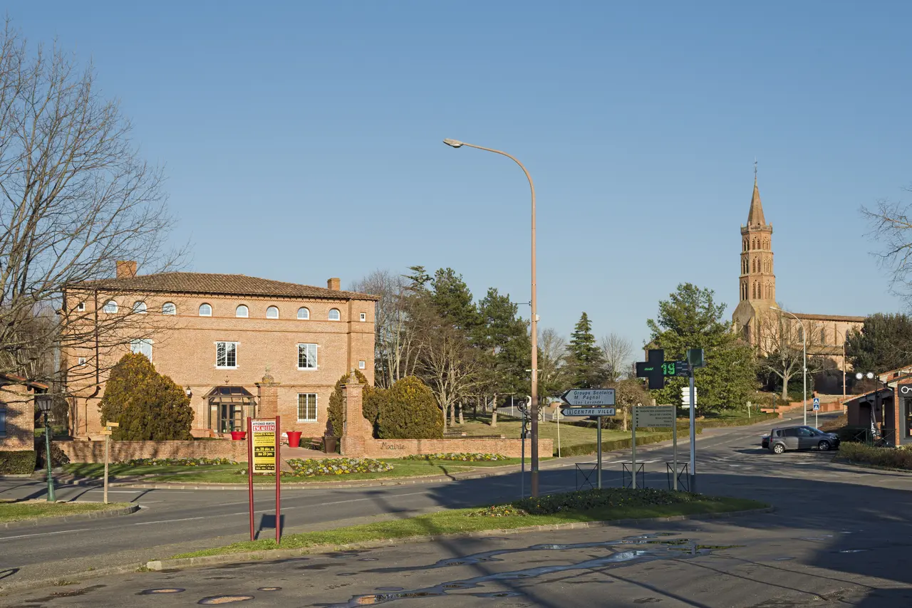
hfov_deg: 48.4
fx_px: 1013
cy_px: 304
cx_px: 456
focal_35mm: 40
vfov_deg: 33.4
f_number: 8
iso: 100
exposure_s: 1/320
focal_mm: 40
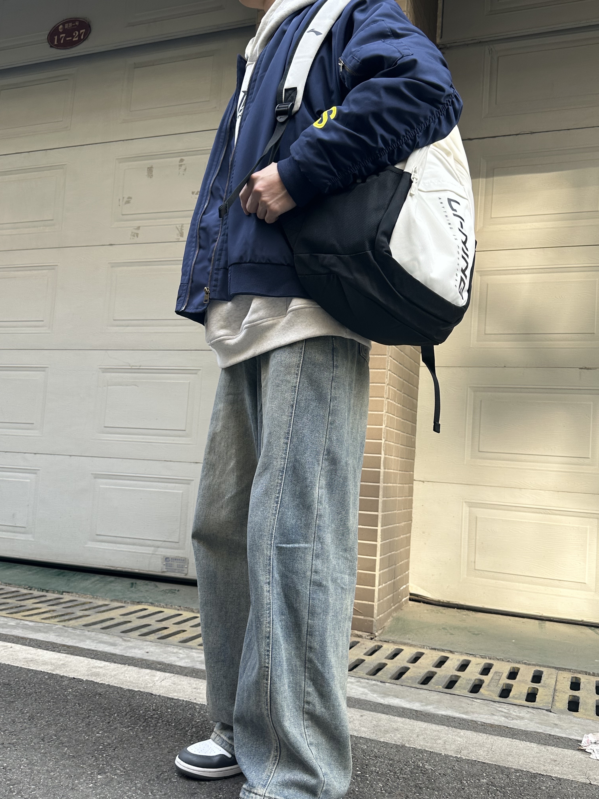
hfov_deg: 44.2
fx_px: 738
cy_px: 400
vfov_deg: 56.8
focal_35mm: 32
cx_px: 300
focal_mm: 6.86
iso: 80
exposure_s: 1/303
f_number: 1.78
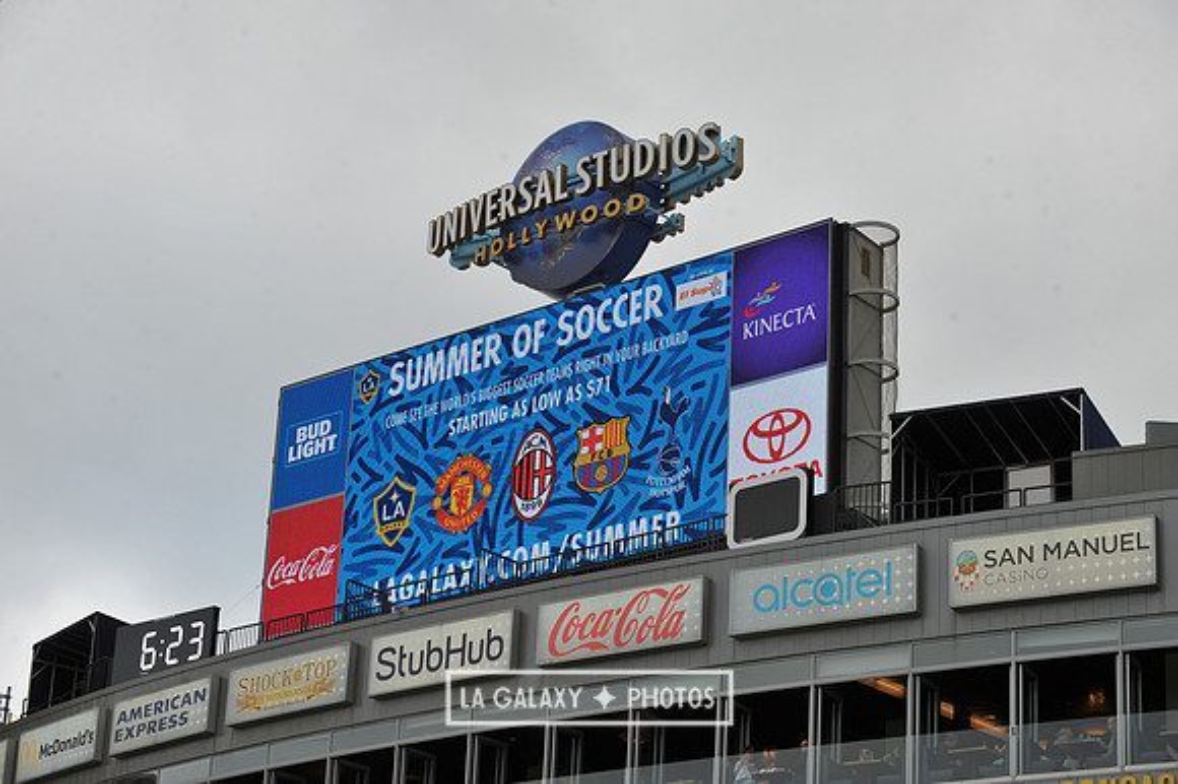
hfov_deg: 23.7
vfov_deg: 15.9
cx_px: 589
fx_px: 2812
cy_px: 392
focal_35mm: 86
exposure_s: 1/250
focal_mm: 86
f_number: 8
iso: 400
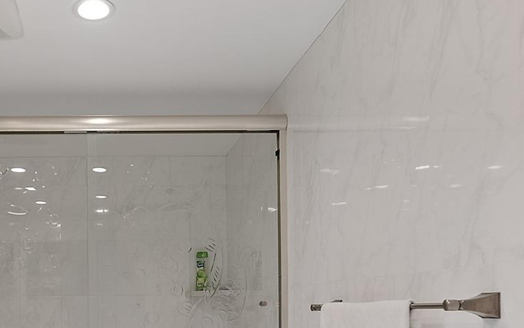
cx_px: 106
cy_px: 301
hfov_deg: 51.8
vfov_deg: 34.1
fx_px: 500
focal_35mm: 35
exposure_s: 1/30
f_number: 6.3
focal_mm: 16
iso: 1600
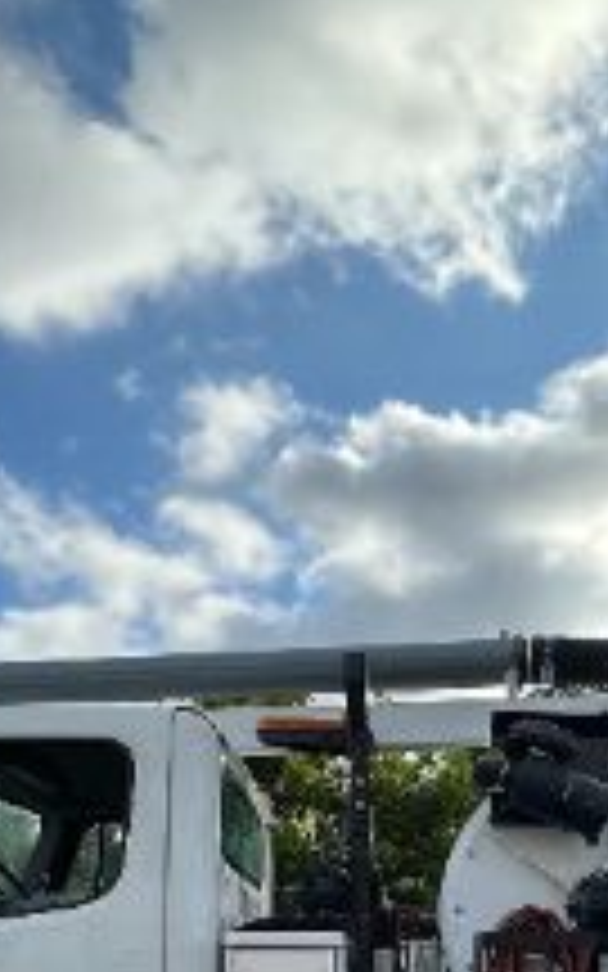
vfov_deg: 39.7
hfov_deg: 28.7
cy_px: 976
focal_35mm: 44
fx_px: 1167
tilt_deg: +2.0
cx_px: 473
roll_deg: -0.2
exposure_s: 1/1276
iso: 40
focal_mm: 2.22
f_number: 2.2
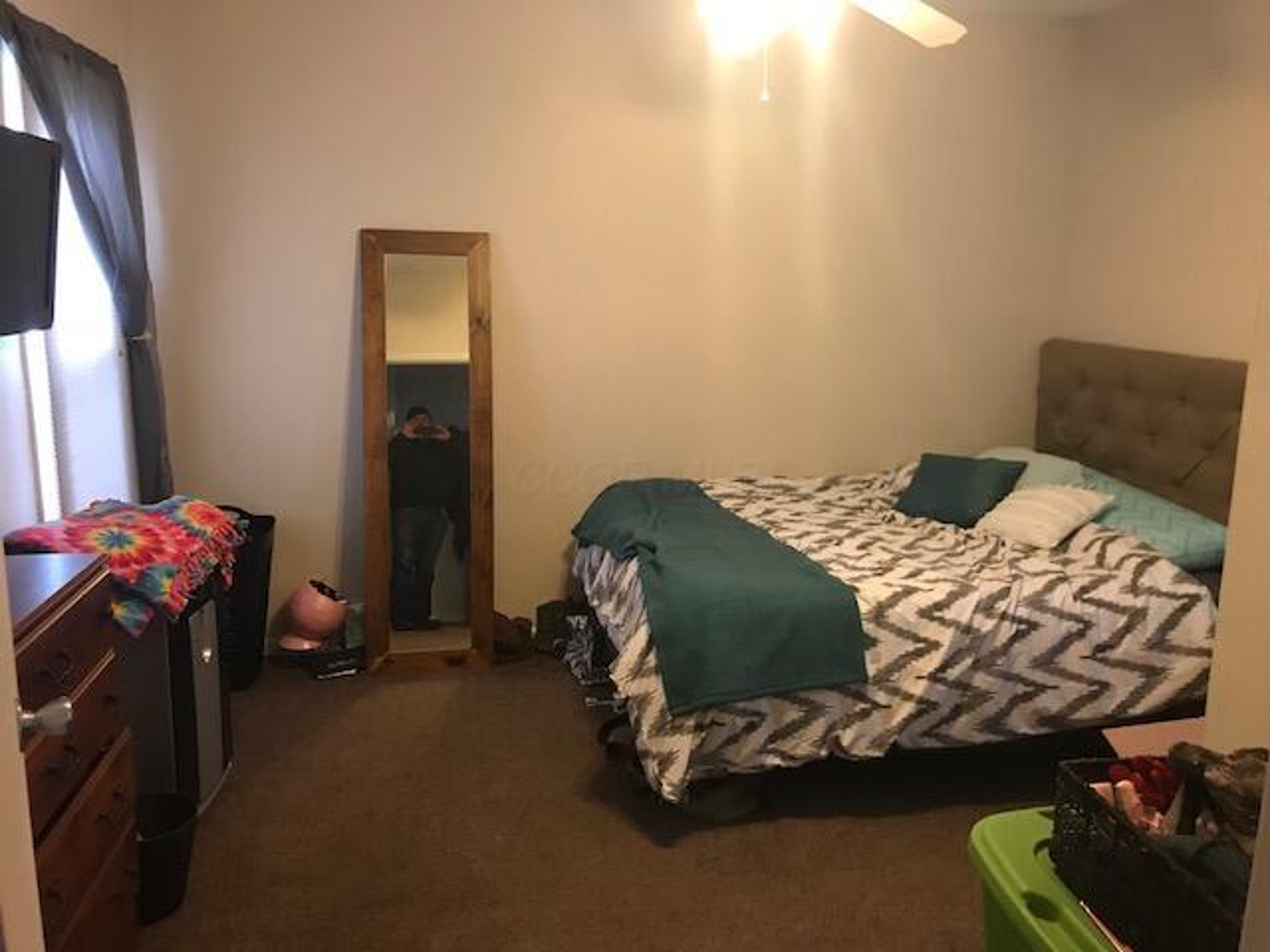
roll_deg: -1.7
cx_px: 635
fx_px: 1027
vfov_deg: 49.7
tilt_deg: -8.0
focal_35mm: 28
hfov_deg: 63.4
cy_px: 476
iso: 100
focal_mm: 3.99
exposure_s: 1/13
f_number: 1.8
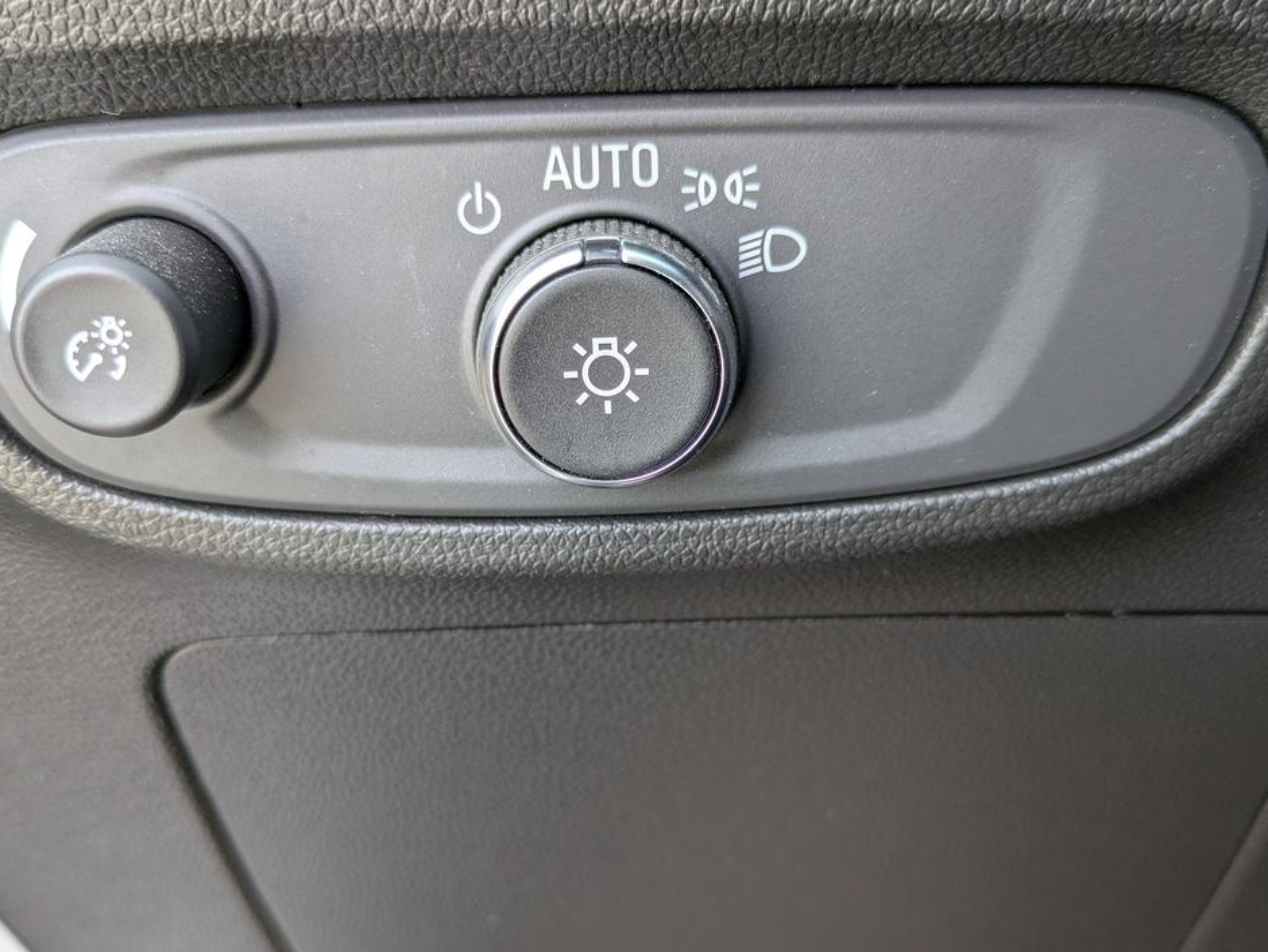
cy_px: 507
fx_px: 1246
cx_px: 674
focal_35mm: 34
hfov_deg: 53.9
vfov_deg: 41.8
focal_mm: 5.43
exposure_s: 1/120
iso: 101
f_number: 1.89
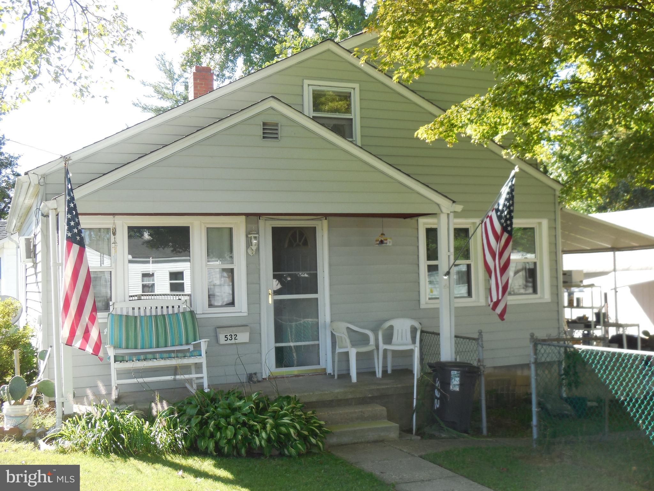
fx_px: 869
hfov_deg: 41.2
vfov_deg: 31.5
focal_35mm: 46
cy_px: 246
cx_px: 327
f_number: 3.8
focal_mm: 8.2
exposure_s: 1/160
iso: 125
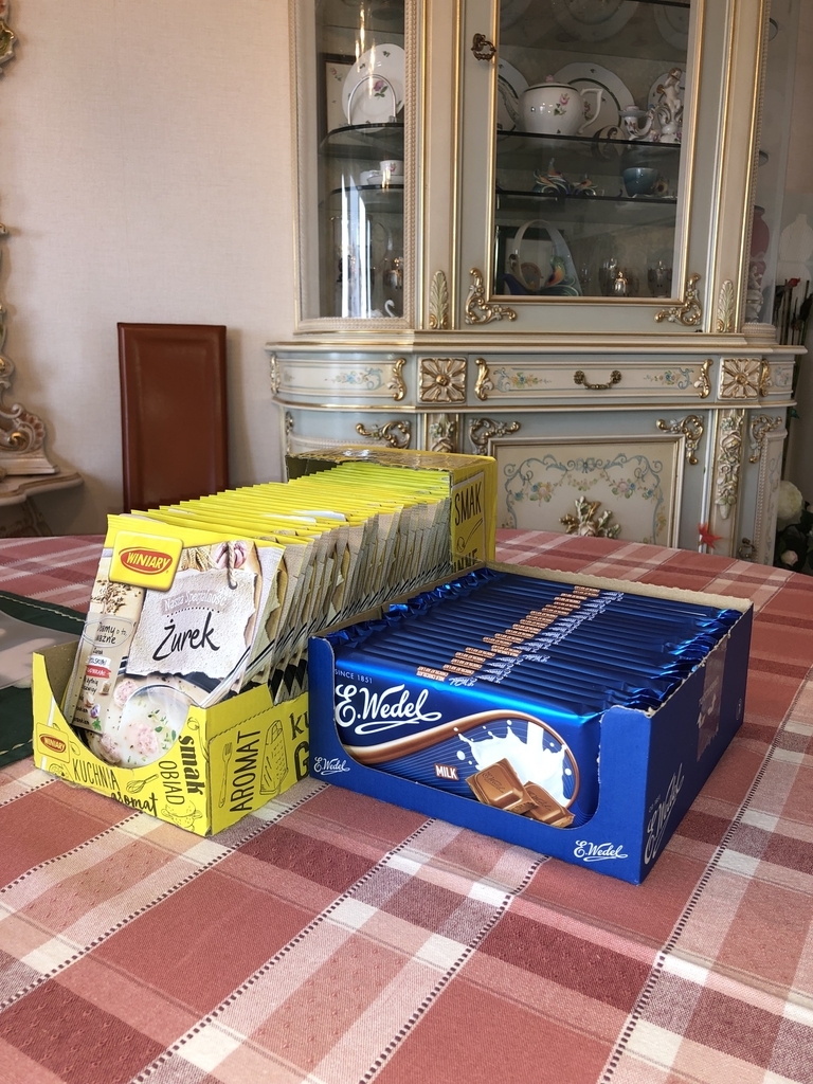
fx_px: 877
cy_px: 542
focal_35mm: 28
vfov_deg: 63.4
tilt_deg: -11.4
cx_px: 406
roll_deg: +0.0
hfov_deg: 49.7
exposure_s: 1/20
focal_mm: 4
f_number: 1.8
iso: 20
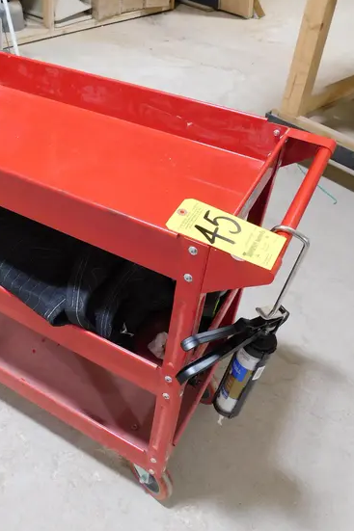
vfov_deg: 55.4
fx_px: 502
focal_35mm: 34
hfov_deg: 38.0
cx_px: 93
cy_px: 215
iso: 220
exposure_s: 1/30
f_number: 3
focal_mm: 4.1
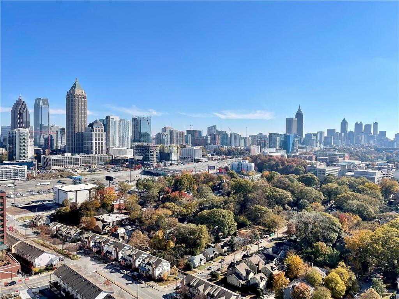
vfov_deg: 53.1
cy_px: 150
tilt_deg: -1.1
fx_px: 300
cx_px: 200
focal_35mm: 26
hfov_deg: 67.3
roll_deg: -0.5
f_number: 1.6
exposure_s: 1/4292
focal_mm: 4.2
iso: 32
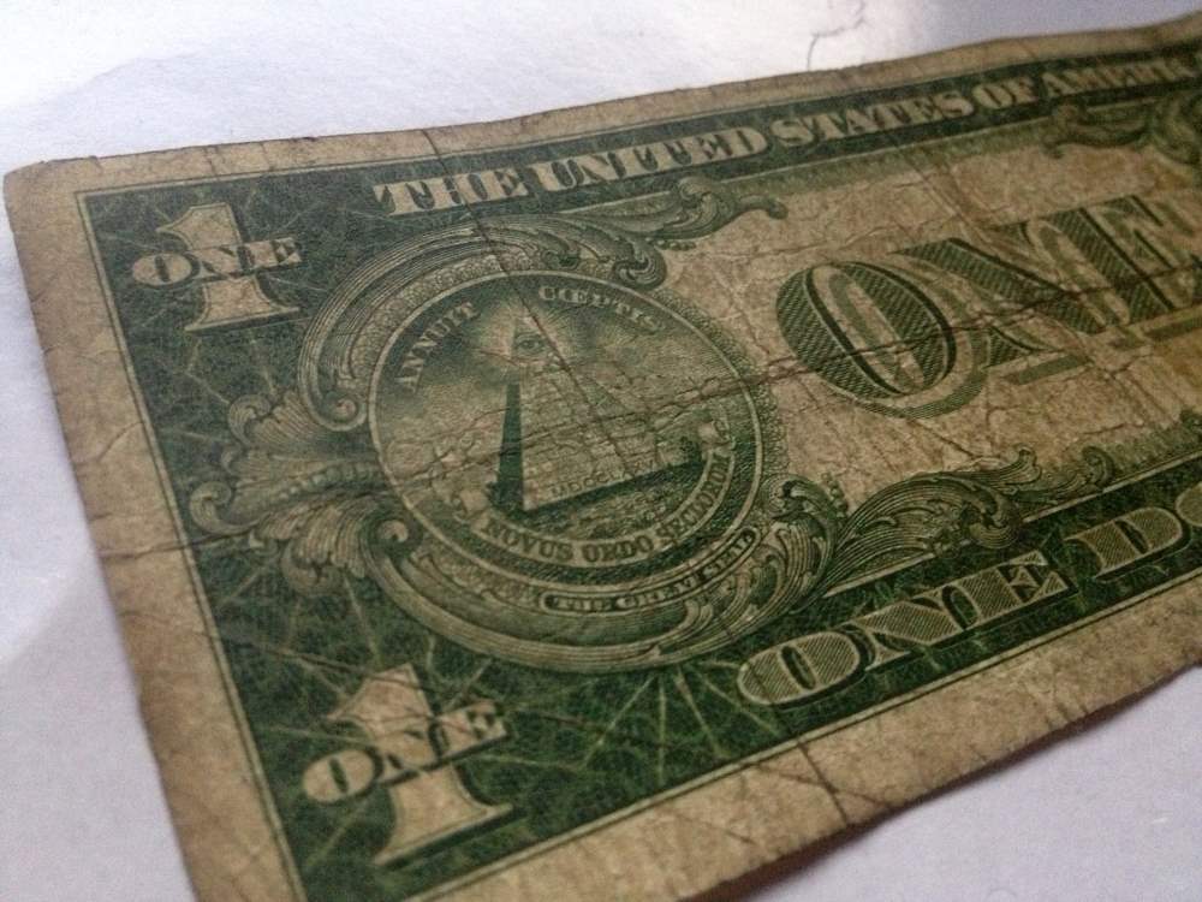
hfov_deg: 52.6
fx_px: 1215
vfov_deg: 40.7
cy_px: 451
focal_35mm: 35
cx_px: 601
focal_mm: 4.28
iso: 500
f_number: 2.4
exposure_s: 1/15
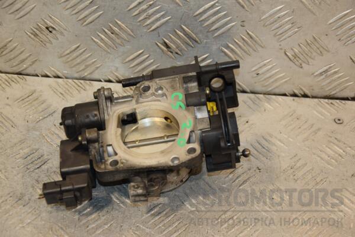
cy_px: 118
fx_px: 917
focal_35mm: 93
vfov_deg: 14.7
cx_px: 178
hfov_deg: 21.9
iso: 800
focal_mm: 62
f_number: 5.3
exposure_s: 1/160
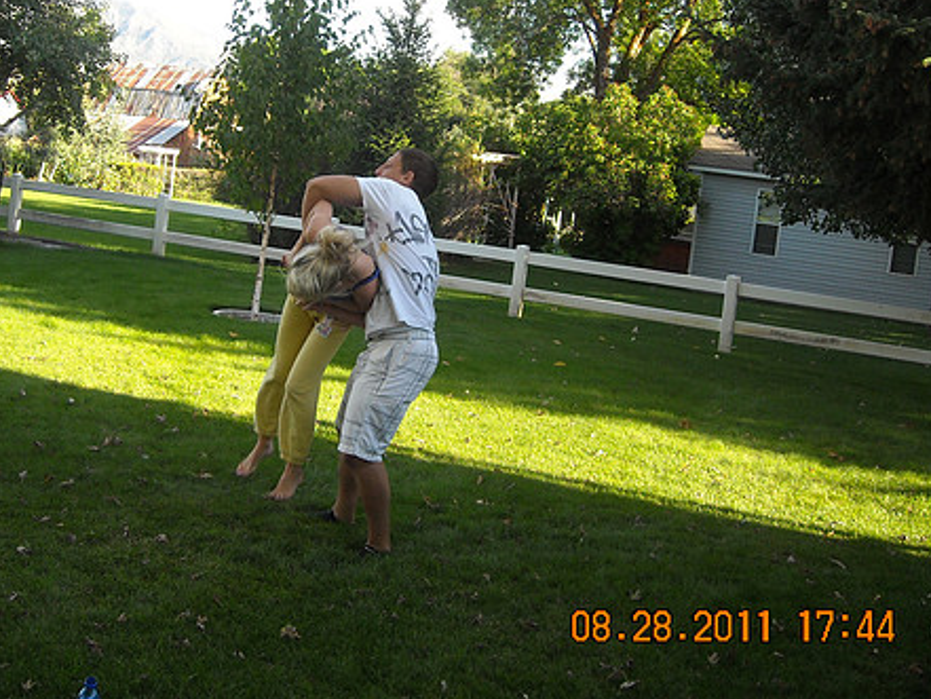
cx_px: 336
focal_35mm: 46
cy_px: 263
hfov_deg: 40.9
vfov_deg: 31.4
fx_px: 1238
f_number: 2.8
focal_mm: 5.7
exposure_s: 1/250
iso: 104
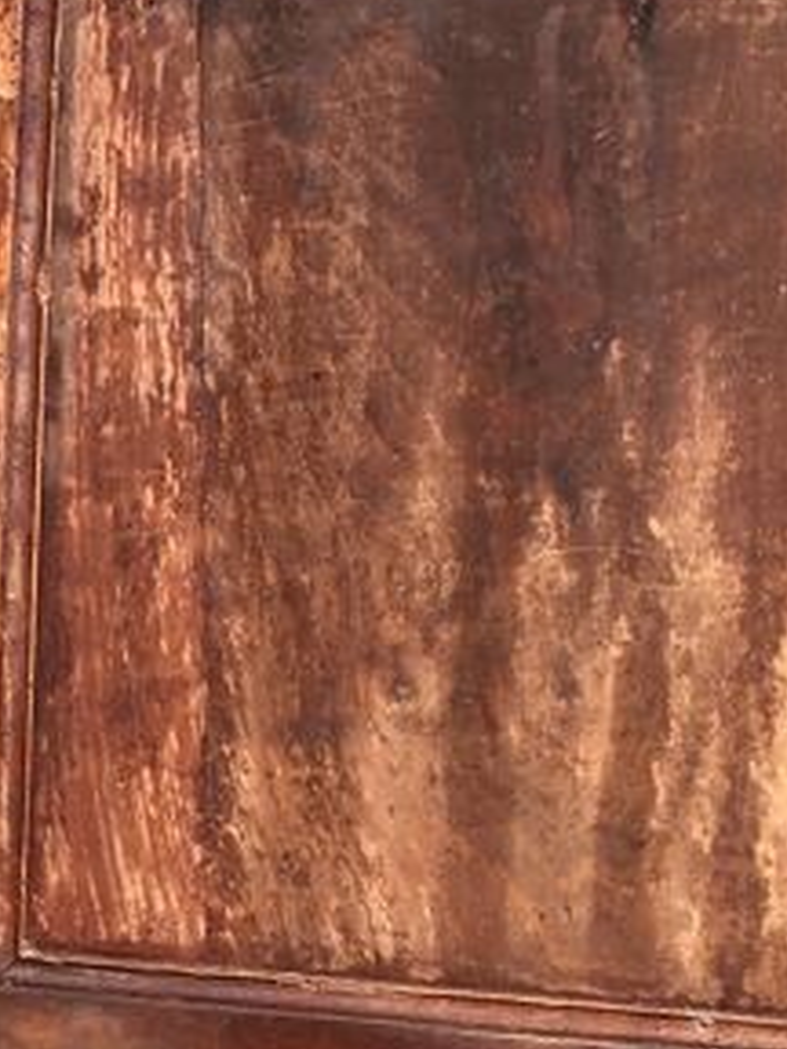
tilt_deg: -14.4
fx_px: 4062
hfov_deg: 10.6
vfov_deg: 14.5
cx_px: -466
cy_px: 974
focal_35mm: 134
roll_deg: +0.0
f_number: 2.2
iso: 25
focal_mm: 4.15
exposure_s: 1/668
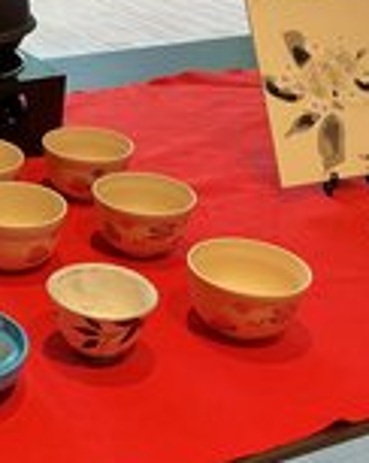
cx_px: -79
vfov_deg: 25.7
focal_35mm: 74
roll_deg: -0.5
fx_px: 1012
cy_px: 172
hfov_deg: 19.4
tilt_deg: -23.7
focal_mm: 3
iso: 125
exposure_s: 1/60
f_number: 1.8
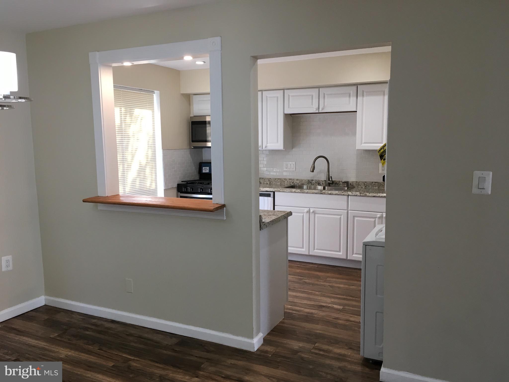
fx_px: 426
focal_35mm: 29
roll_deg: -0.1
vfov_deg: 48.2
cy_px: 191
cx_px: 254
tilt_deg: -7.4
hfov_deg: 61.7
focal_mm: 4.15
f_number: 2.2
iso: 25
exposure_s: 1/30
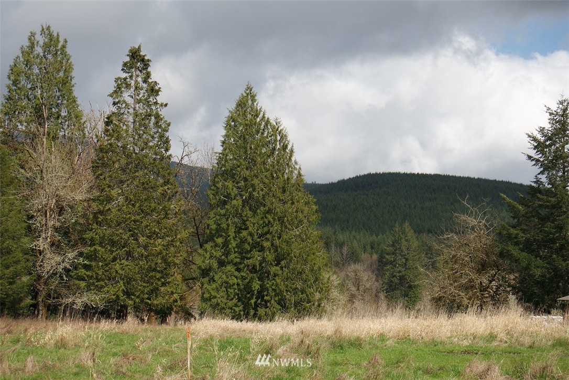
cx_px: 284
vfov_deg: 21.2
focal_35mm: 64
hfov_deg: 31.4
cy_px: 190
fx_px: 1011
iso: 160
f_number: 7.1
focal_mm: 24
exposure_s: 1/320
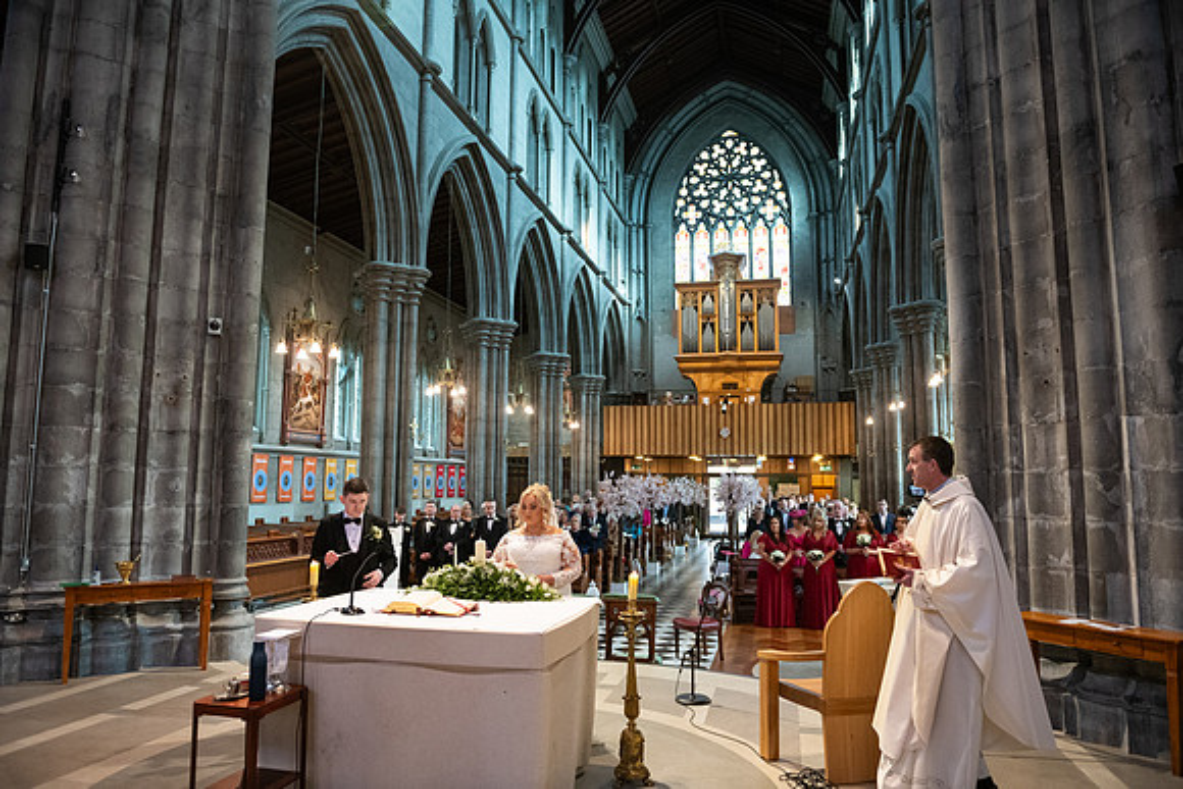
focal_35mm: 24
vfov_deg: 53.2
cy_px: 394
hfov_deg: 73.7
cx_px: 592
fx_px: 789
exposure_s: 1/160
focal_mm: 24
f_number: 3.5
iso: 1250
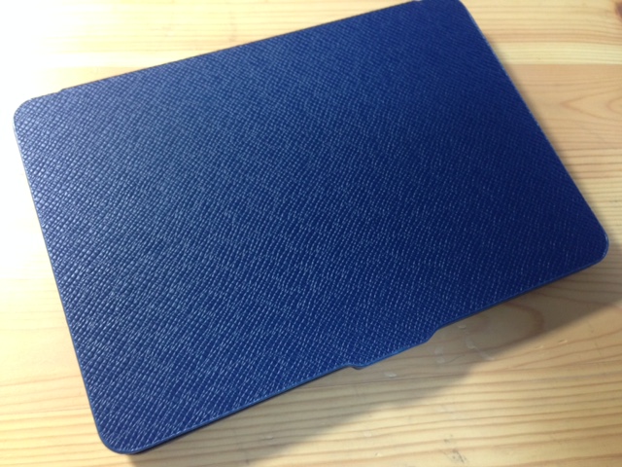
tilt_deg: -64.9
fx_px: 593
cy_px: 234
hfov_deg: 55.4
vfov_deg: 42.9
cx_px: 311
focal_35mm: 33
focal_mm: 4.12
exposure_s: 1/20
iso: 100
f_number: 2.4
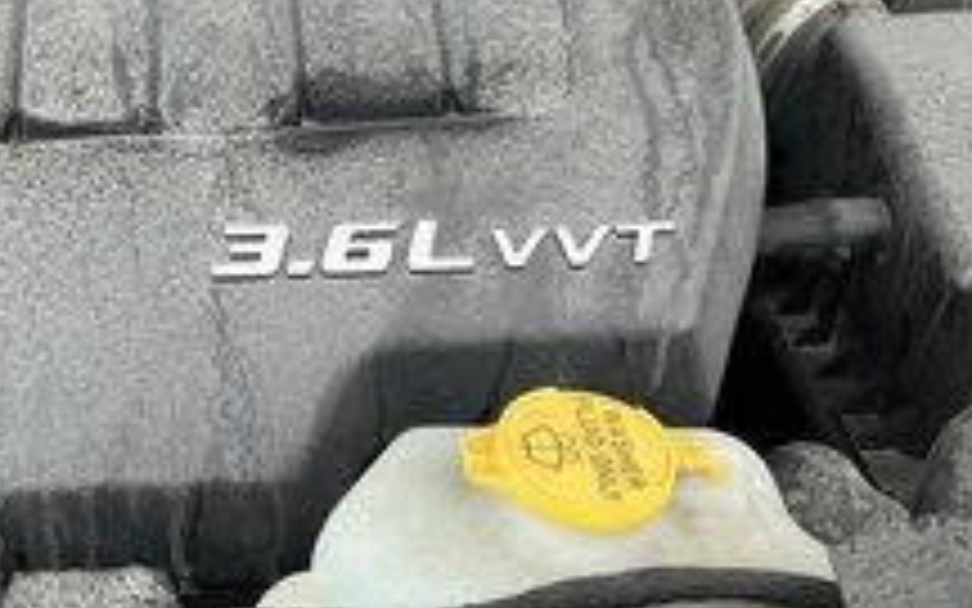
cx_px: 122
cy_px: 131
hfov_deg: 35.0
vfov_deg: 23.2
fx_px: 1457
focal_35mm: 55
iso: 25
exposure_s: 1/221
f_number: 1.8
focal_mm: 3
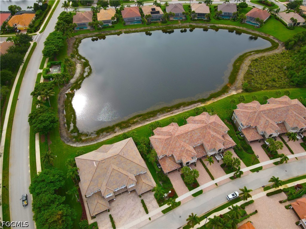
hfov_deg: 71.6
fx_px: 212
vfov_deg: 56.8
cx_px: 153
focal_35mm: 24
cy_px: 114
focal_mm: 4.5
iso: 100
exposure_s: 1/400
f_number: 2.8
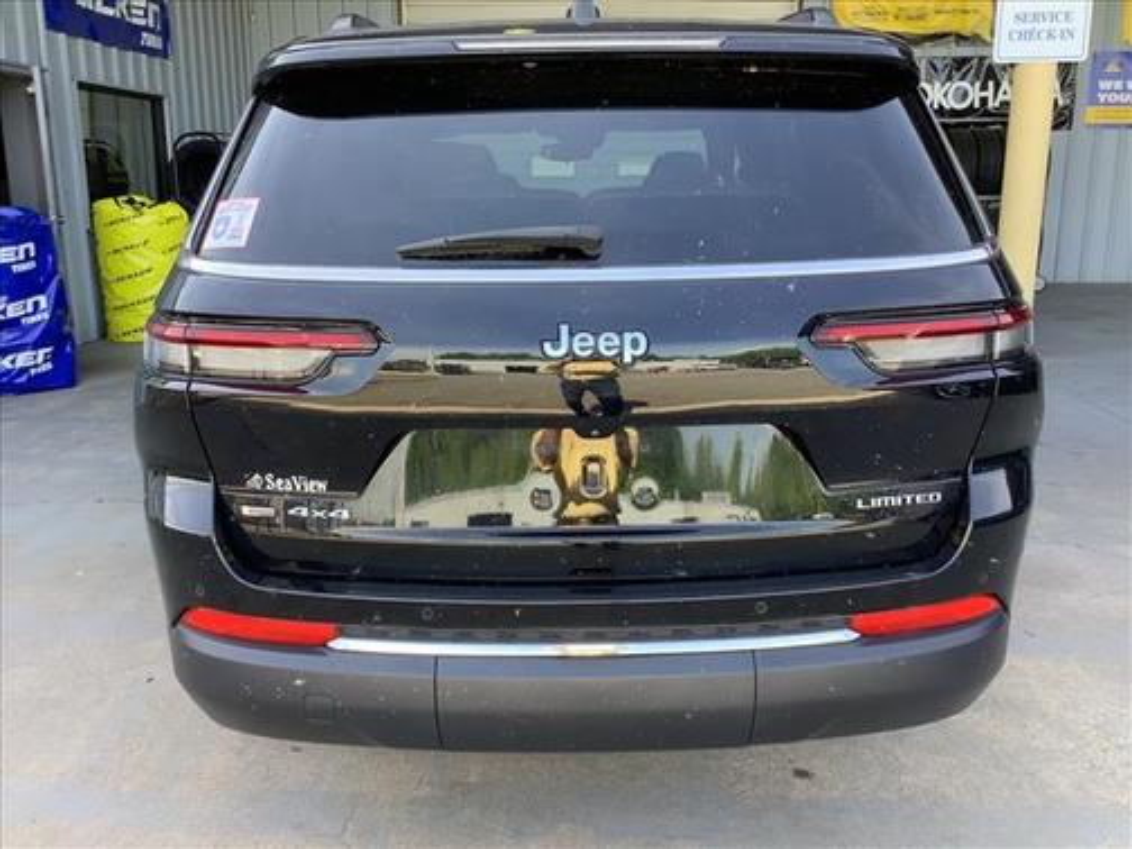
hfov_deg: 58.4
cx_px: 566
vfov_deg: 45.4
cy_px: 424
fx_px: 1014
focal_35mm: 31
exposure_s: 1/120
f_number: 2.4
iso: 50
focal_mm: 3.3
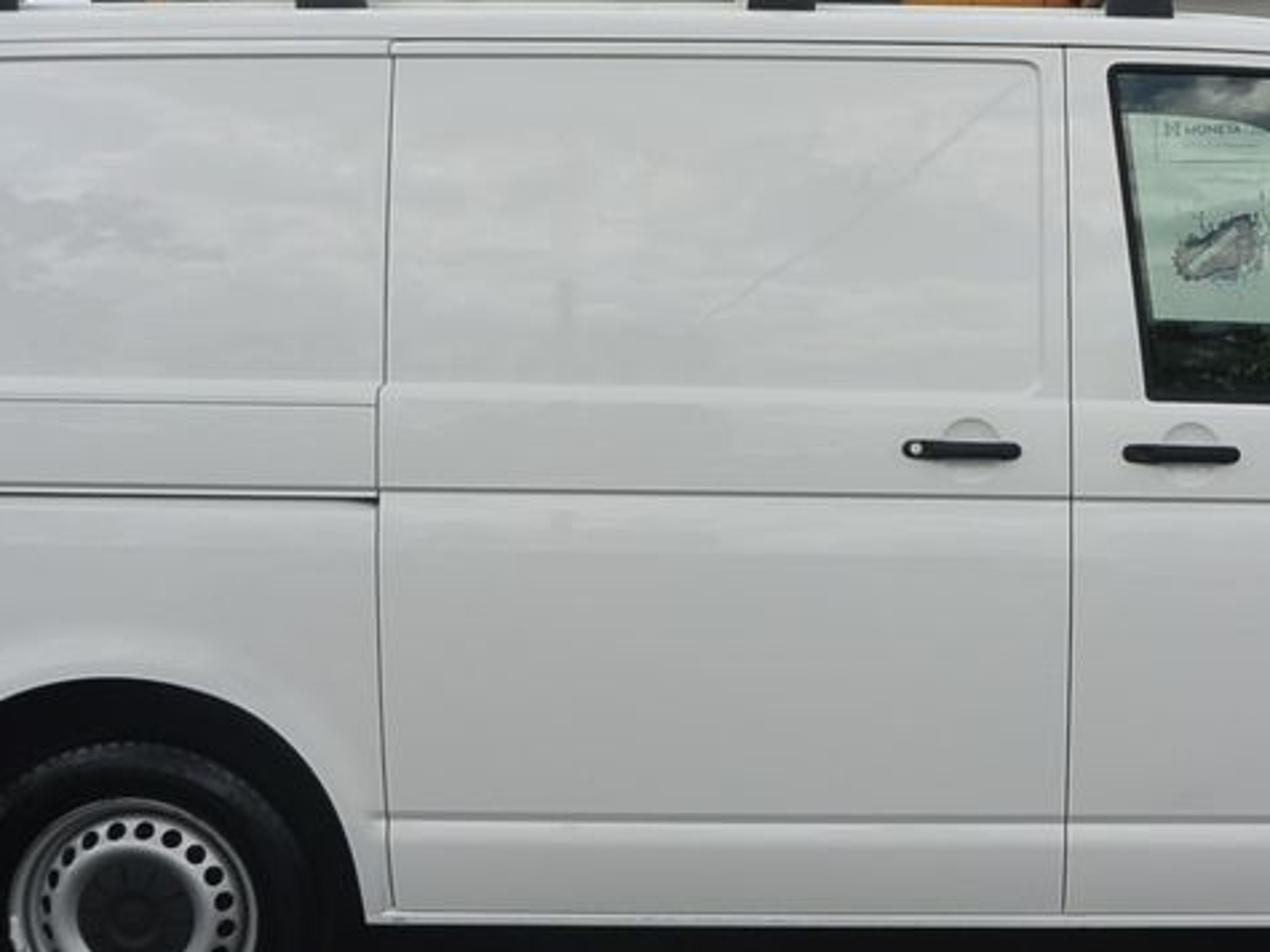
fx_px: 2054
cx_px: 979
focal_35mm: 56
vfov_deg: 26.1
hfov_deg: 33.5
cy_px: 483
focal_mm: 10
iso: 160
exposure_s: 1/1000
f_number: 5
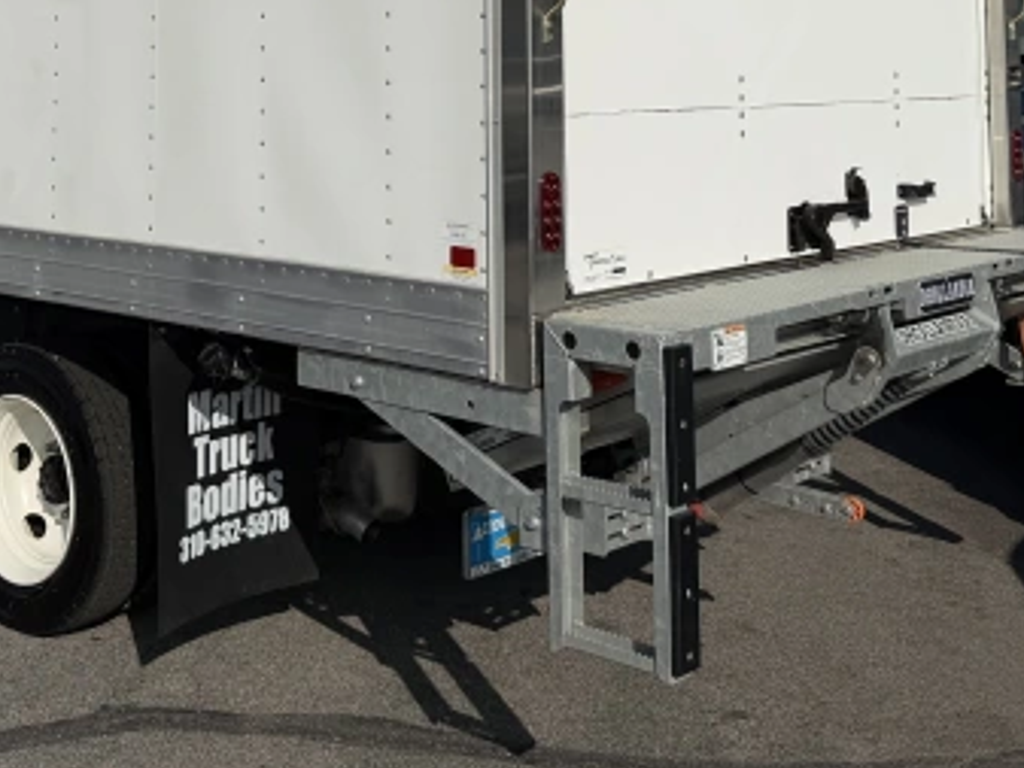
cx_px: 337
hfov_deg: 33.5
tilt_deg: +5.1
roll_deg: +1.4
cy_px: -76
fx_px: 1687
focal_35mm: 57
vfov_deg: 24.0
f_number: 1.78
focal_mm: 6.76
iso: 80
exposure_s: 1/14286
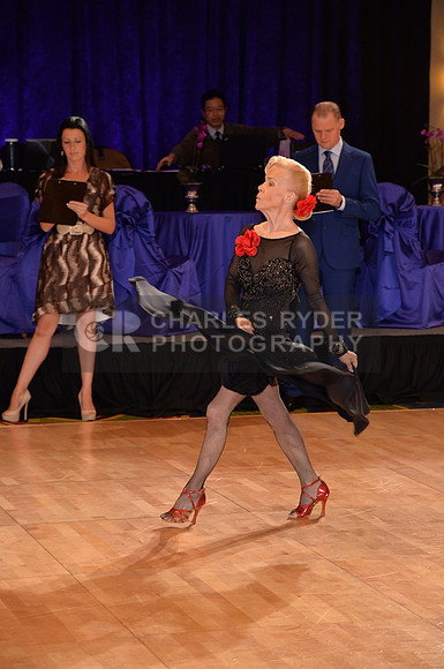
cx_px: 222
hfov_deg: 11.4
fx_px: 2226
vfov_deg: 17.1
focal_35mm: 120
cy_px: 334
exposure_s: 1/250
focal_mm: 120
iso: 1600
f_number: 5
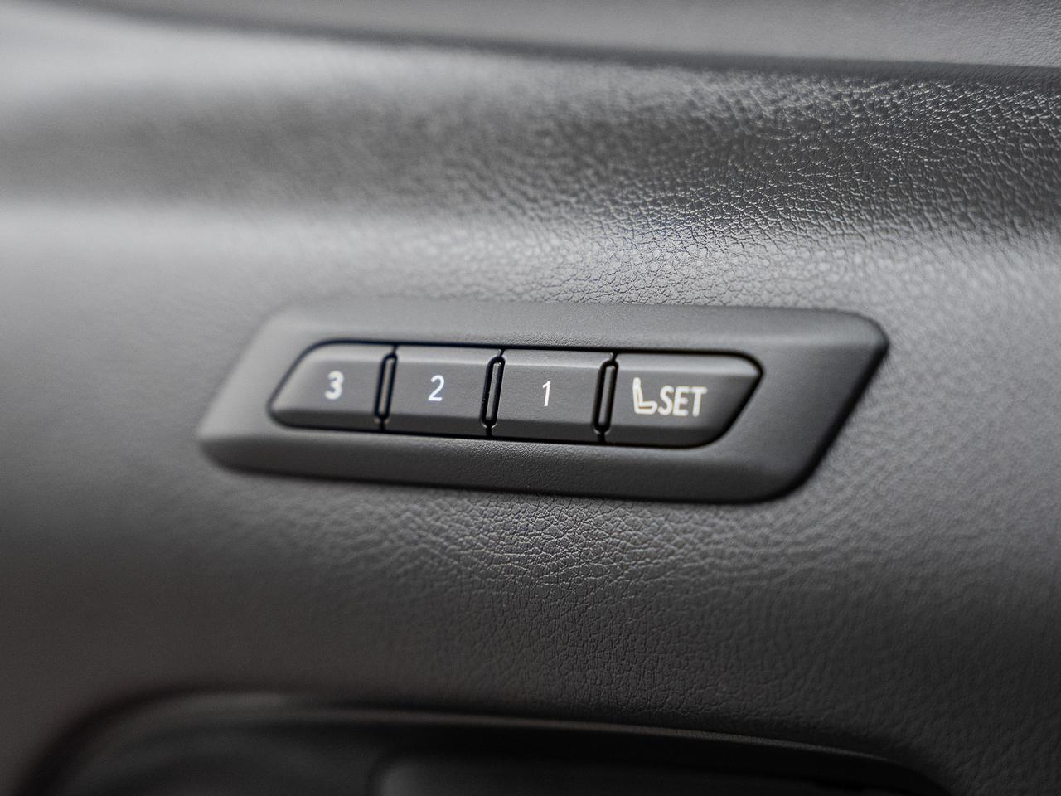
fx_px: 2694
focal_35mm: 88
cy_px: 411
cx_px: 522
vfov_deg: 16.8
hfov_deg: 22.3
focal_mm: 70
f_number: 3.5
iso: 1000
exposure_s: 1/50
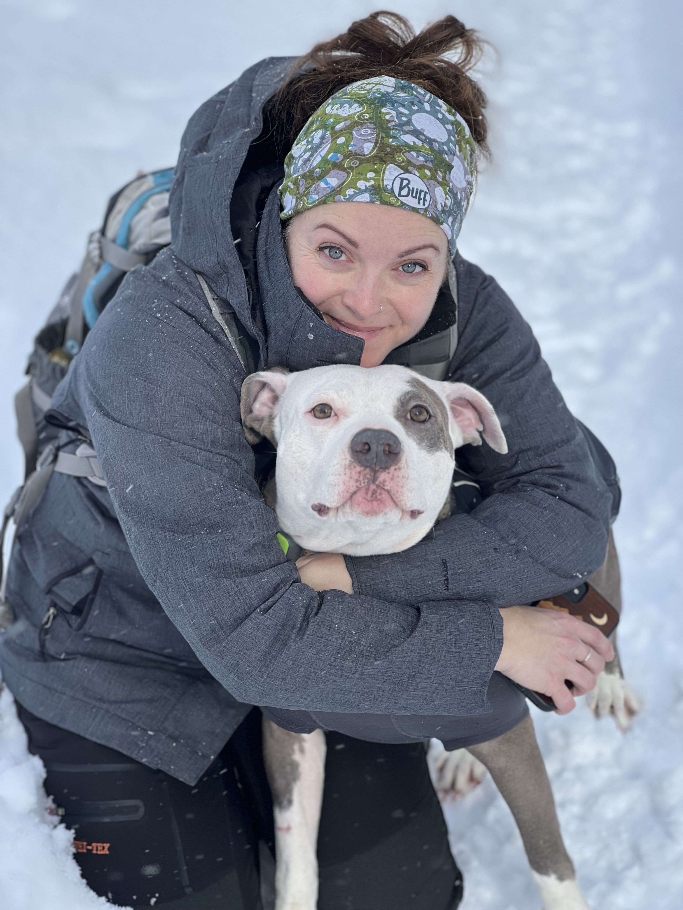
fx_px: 2026
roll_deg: +0.8
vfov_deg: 25.3
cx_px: 342
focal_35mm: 77
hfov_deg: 19.1
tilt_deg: -22.2
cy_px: 455
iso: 32
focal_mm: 9
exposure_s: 1/326
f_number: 2.8
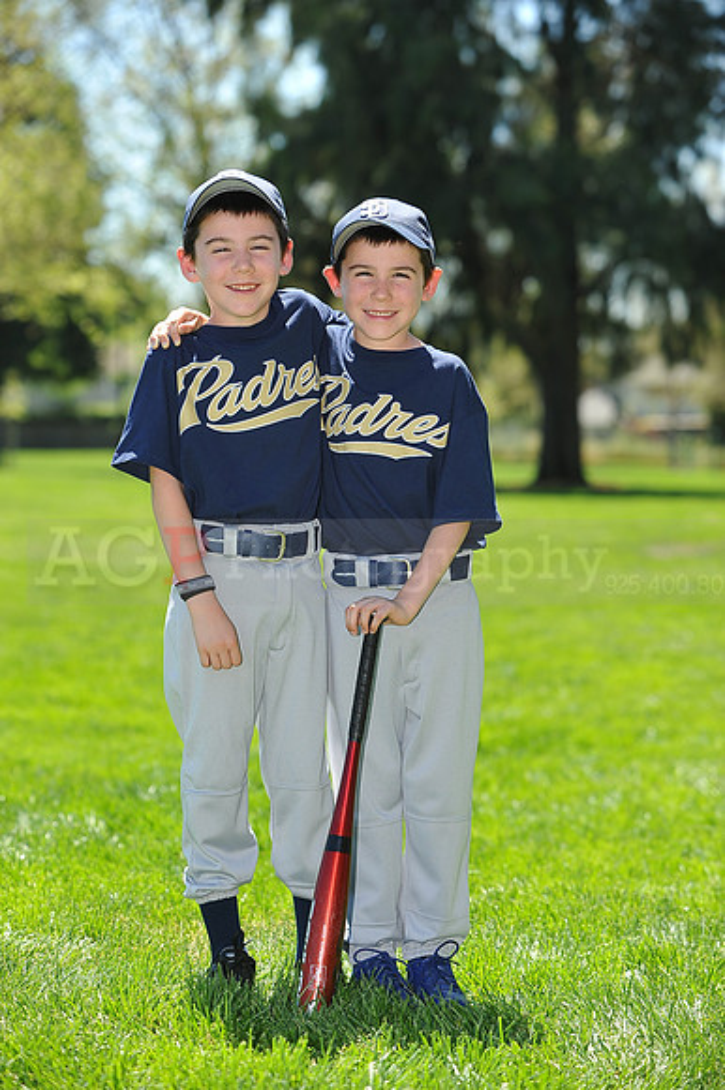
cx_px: 362
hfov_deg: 8.3
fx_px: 4990
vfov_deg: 12.5
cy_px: 545
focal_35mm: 165
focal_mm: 165
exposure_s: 1/640
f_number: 4.5
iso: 200
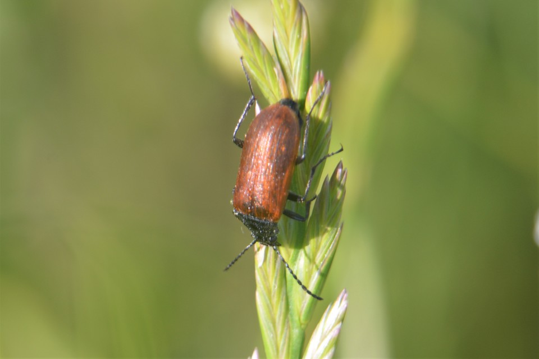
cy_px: 180
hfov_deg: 6.5
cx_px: 270
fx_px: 4716
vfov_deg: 4.4
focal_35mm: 315
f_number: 8
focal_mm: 210
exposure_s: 1/125
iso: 220
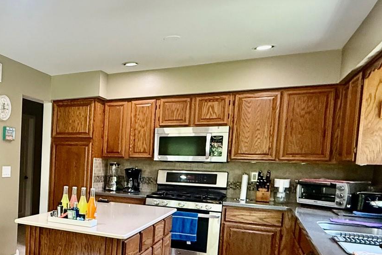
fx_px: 382
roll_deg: -1.5
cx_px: -24
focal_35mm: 36
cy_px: 183
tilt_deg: -4.0
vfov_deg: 36.2
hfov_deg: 43.1
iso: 400
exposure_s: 1/60
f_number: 2.2
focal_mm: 2.22
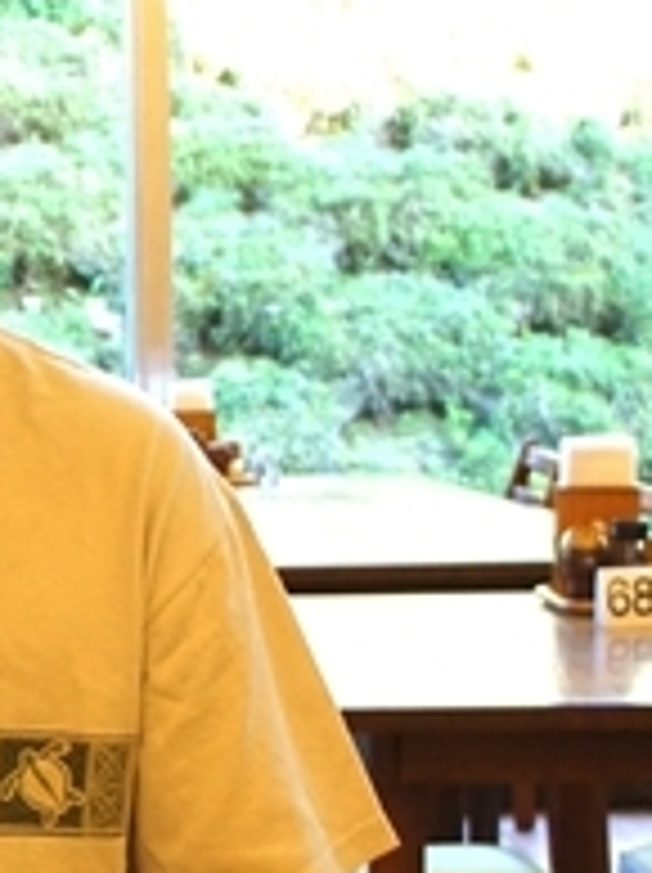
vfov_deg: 18.3
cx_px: -387
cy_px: 648
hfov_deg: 12.9
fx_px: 2693
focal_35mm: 107
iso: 1600
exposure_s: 1/160
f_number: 4
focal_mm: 18
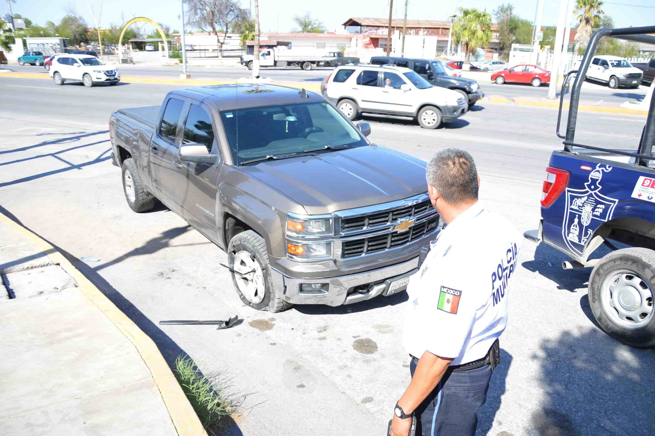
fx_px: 491
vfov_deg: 47.8
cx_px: 328
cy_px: 218
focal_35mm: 27
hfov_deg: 67.4
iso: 100
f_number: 9
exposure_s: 1/320
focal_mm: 18
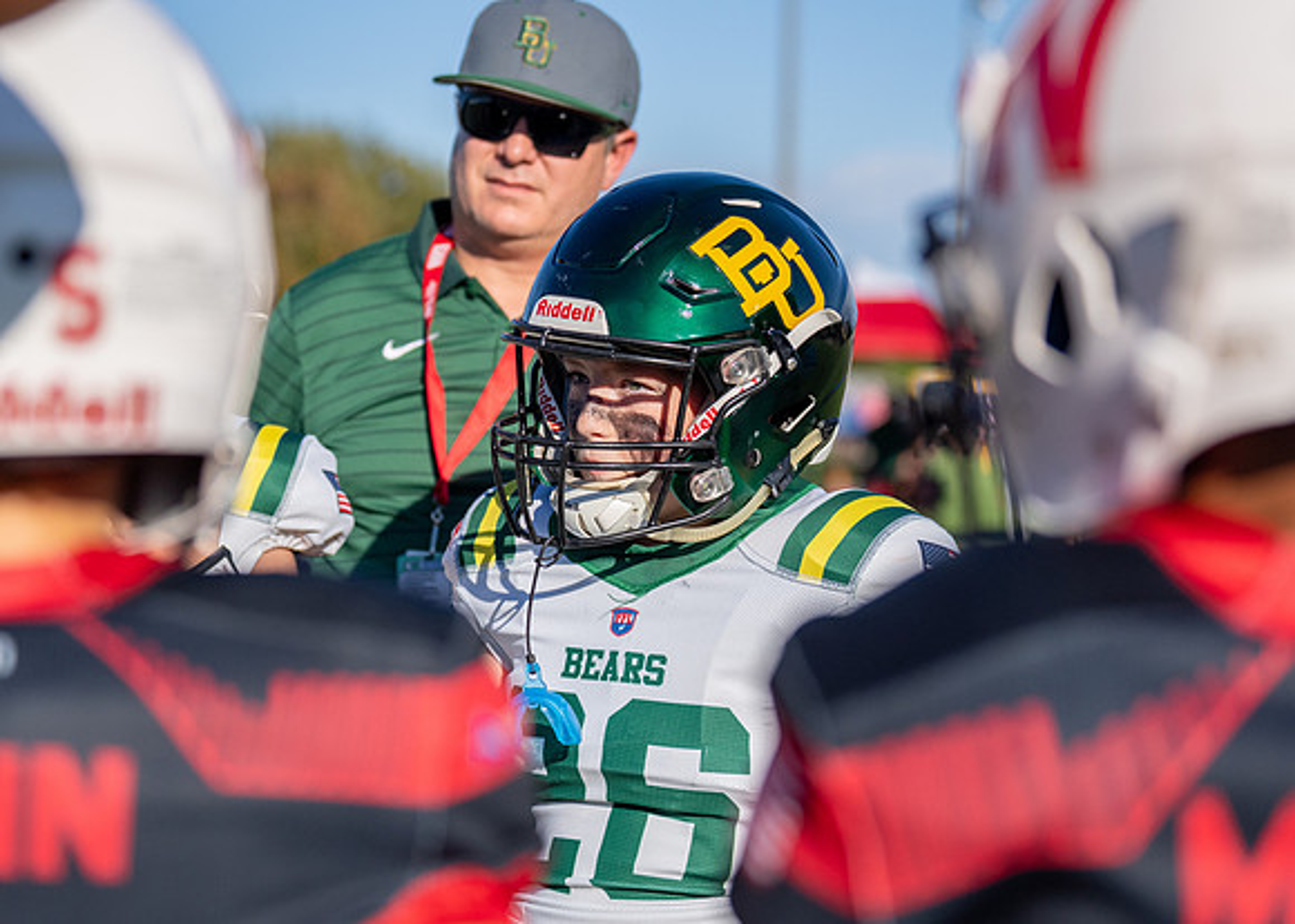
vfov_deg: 15.8
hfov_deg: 22.0
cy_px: 470
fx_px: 3331
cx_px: 620
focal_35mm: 91
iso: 400
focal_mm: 70
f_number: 2.8
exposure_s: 1/10000
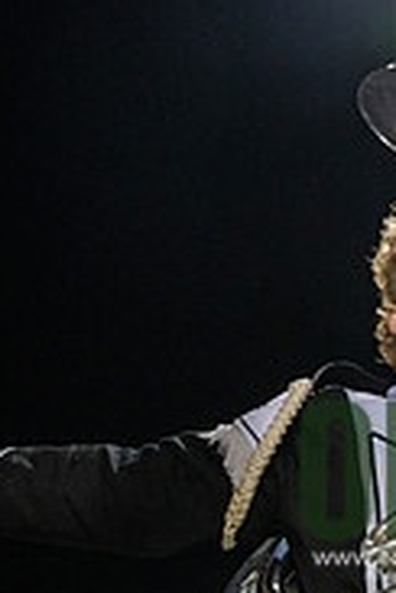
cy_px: 489
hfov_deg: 21.7
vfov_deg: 32.8
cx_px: 445
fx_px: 973
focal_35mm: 59
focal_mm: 24
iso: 2000
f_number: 3.2
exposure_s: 1/500
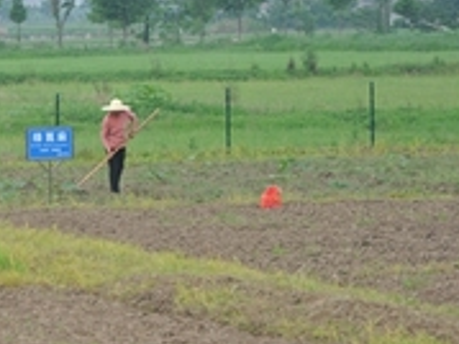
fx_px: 3419
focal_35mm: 258
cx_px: -15
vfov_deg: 5.8
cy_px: 169
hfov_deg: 7.6
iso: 1250
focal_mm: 120
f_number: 10
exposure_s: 1/400
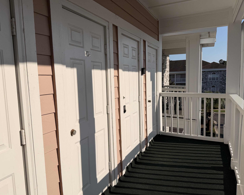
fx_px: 188
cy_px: 99
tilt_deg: -6.1
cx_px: 112
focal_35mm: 26
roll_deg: +1.6
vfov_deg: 54.9
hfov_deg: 65.9
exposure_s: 1/14286
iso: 80
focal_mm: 6.76
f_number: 1.78
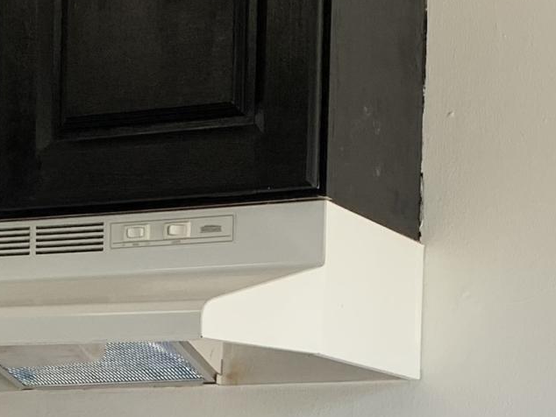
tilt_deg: -1.7
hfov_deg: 15.9
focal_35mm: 123
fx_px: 1976
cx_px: 131
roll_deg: -0.9
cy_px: 609
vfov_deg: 11.6
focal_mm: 4.25
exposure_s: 1/122
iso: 32
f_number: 1.8
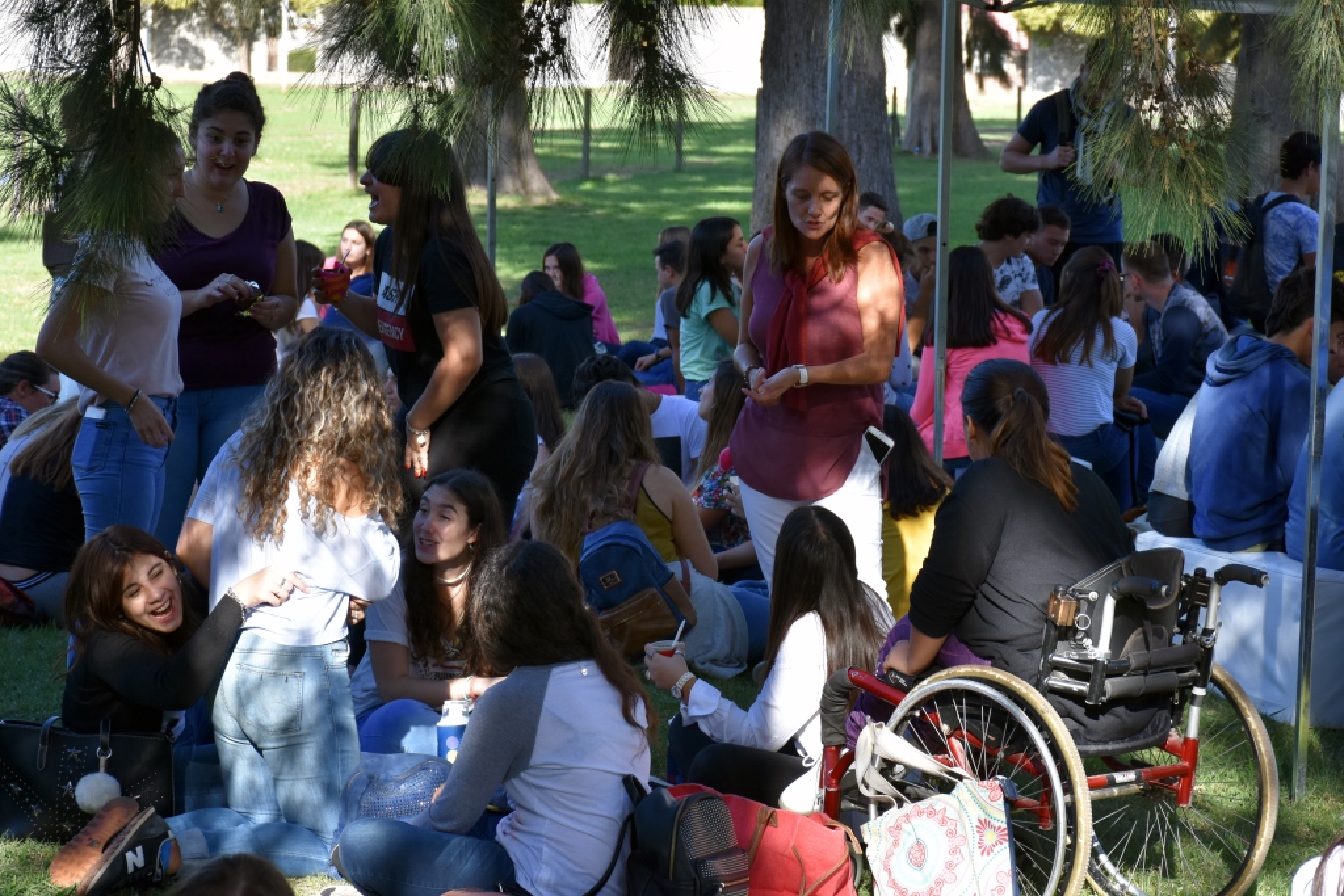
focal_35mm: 99
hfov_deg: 20.6
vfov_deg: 13.8
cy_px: 448
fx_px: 3696
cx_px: 672
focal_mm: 66
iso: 450
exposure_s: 1/500
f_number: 8
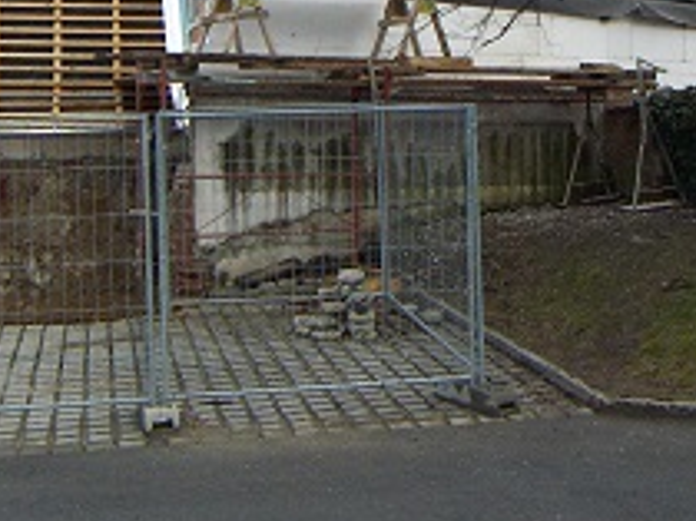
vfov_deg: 24.0
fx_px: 1205
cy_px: 116
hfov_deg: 32.2
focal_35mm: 60
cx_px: 295
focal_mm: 4.7
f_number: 2.8
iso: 125
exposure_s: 1/320
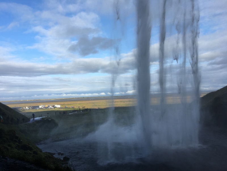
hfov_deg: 61.7
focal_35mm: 29
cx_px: 114
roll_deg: +1.4
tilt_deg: +2.6
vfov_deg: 48.2
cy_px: 86
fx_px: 190
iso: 25
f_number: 2.2
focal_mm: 4.15
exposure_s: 1/1425
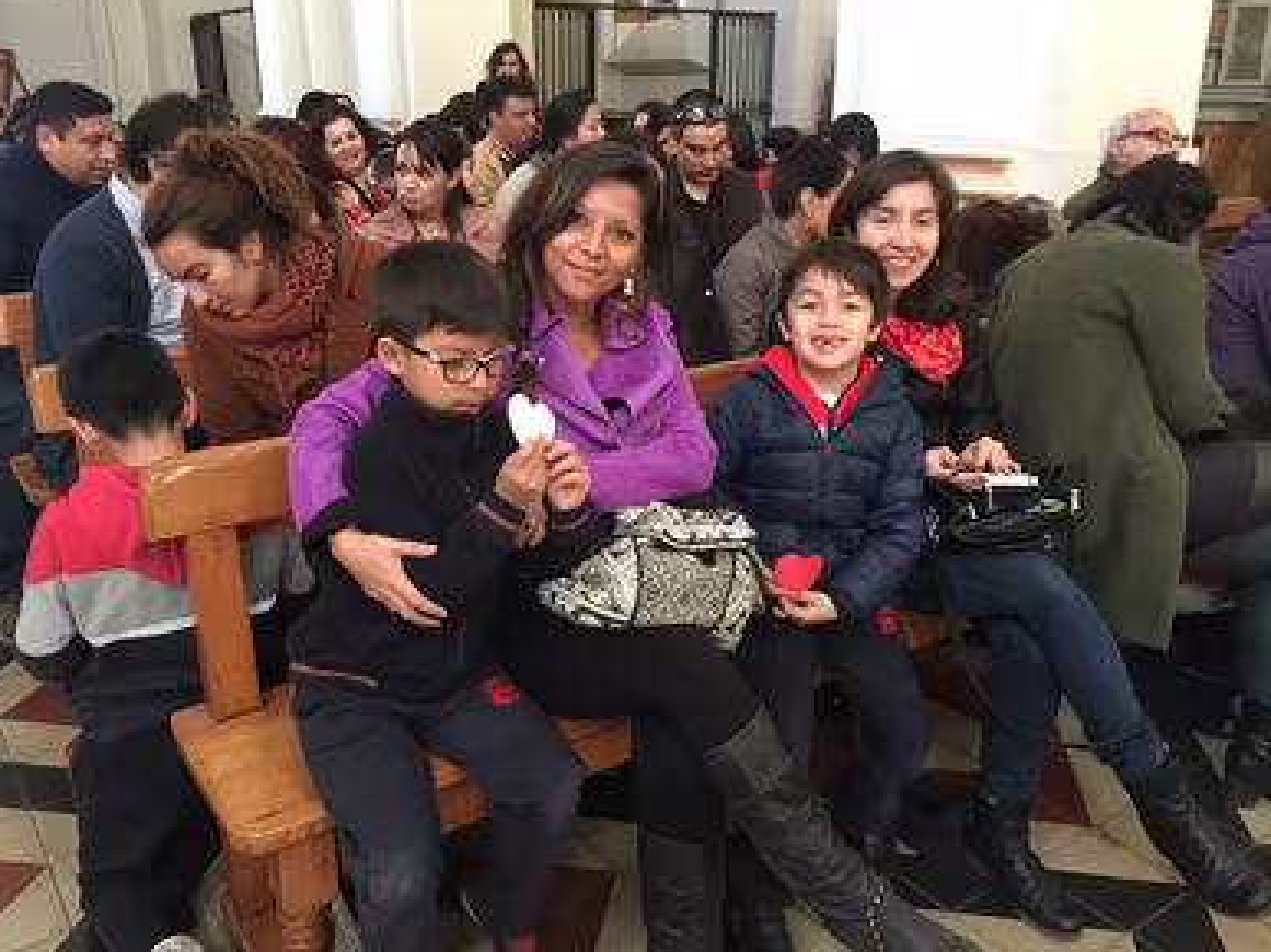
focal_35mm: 30
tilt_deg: -18.8
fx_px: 1101
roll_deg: -0.1
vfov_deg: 46.8
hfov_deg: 60.0
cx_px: 624
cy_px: 473
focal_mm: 4.15
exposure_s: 1/8
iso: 160
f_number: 2.2
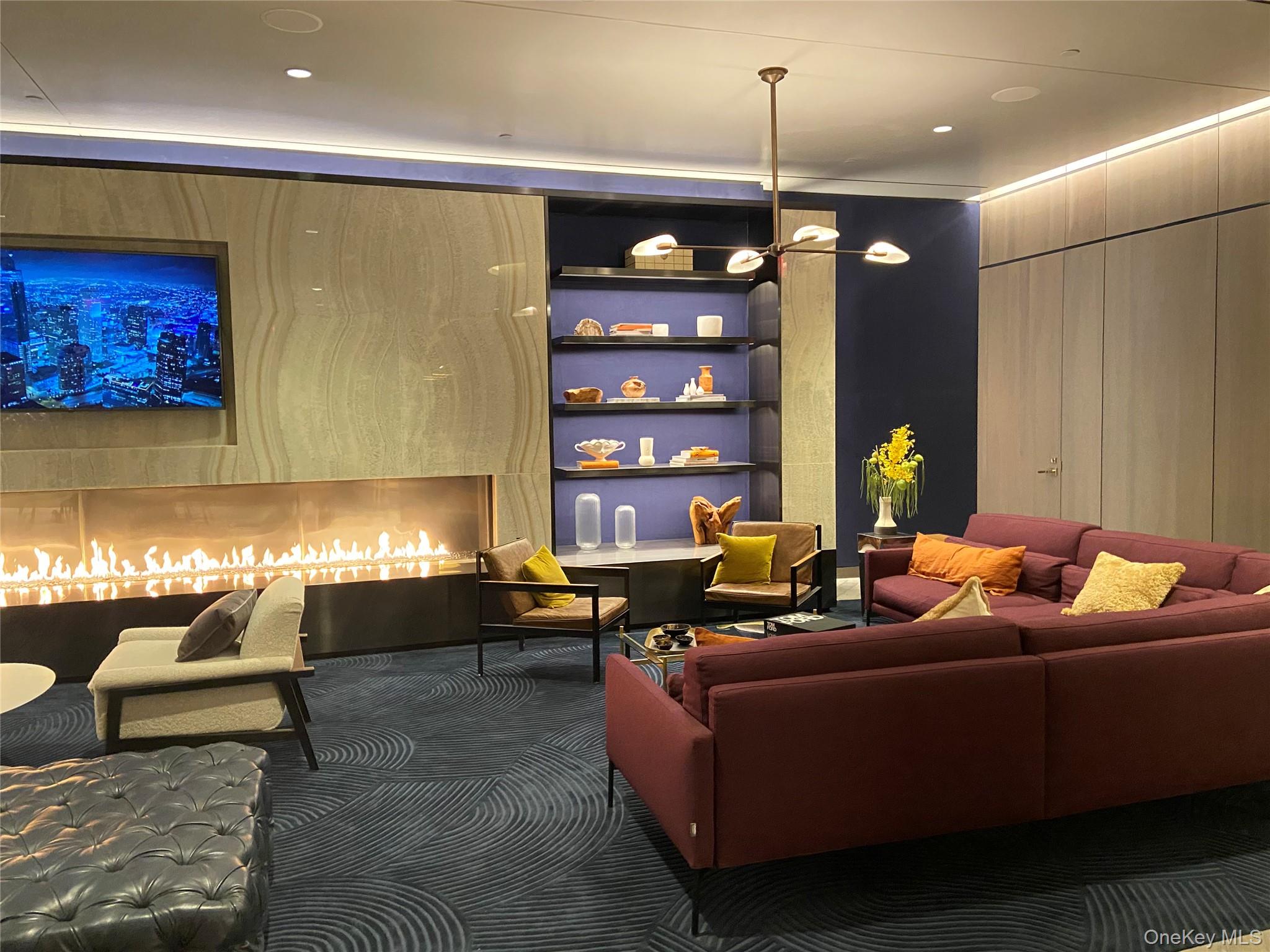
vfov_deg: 53.1
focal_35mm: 26
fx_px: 954
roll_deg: +1.1
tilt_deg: -4.7
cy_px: 476
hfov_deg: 67.3
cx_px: 635
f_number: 1.8
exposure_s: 1/30
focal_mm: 4.25
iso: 640
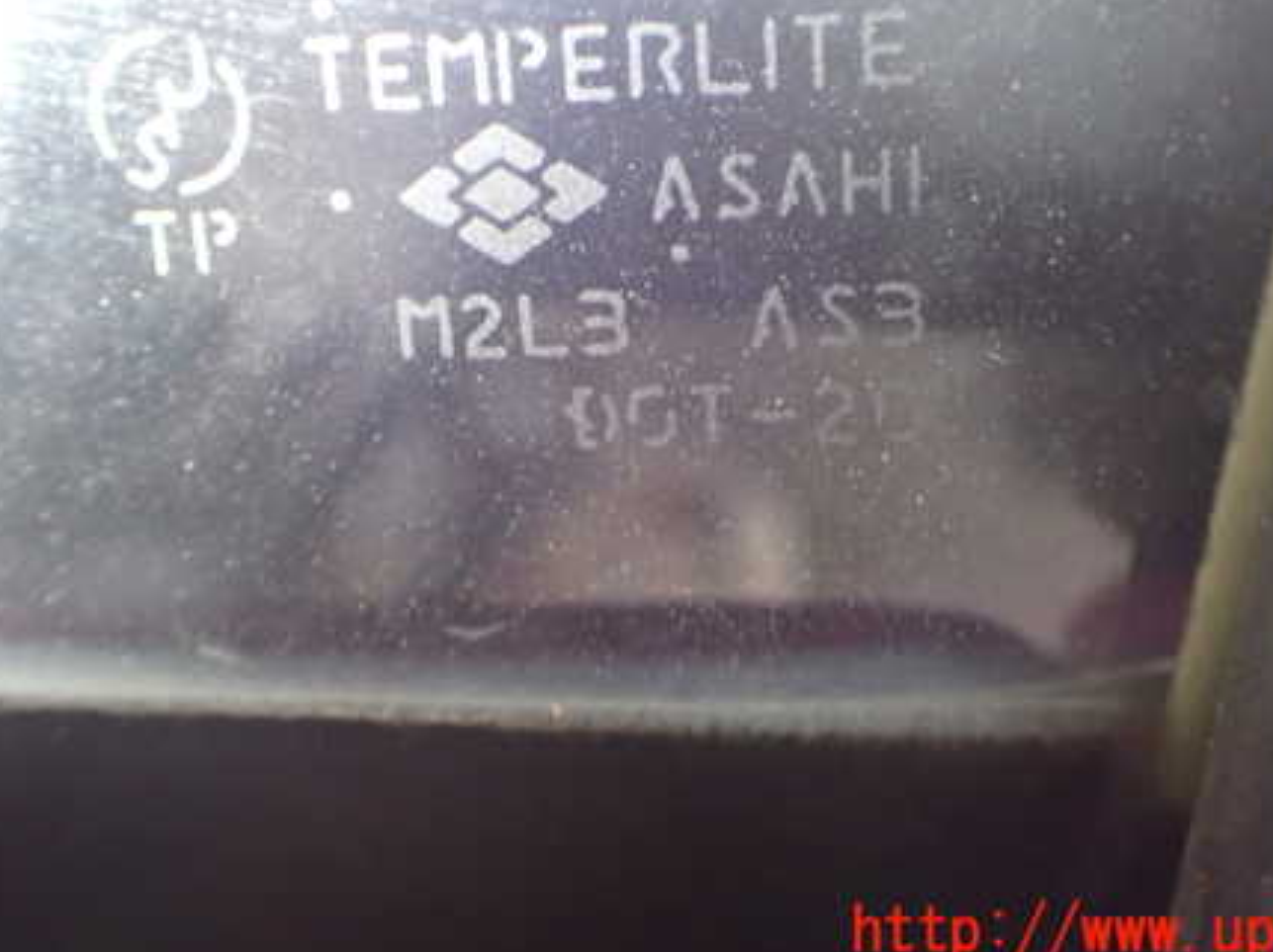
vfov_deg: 33.9
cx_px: 632
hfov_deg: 44.8
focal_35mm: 42
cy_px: 303
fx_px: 1543
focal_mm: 5.4
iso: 1000
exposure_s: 1/30
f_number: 2.3
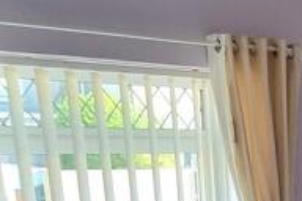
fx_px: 604
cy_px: 312
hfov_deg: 24.3
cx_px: 401
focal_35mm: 72
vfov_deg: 16.9
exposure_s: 1/50
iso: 160
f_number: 2.2
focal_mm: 2.2
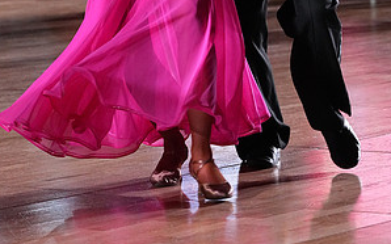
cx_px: 182
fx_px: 2471
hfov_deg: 9.0
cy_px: -122
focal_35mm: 232
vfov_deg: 5.6
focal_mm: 117
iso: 8000
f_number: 5
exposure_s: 1/400
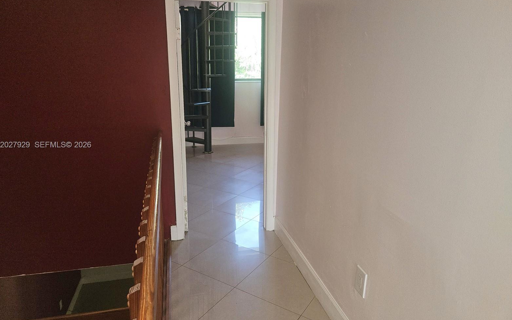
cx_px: 252
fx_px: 349
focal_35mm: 25
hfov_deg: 72.5
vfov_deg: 49.2
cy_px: 145
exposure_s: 1/24
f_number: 1.8
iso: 100
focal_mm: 5.4
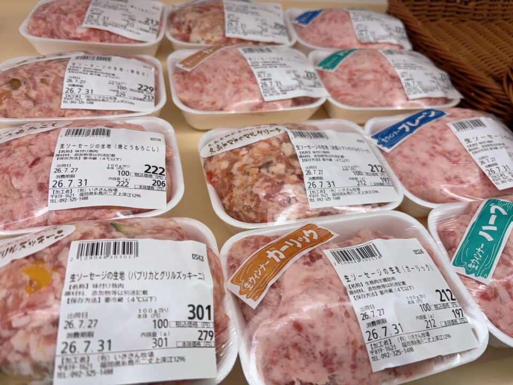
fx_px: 385
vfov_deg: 53.1
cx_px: 256
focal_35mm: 26
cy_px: 192
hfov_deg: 67.3
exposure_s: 1/120
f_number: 1.6
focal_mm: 5.96
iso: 32
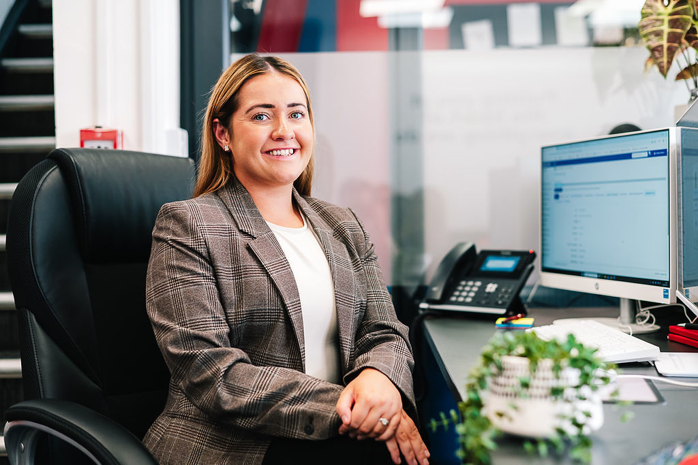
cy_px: 232
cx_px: 349
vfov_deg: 27.0
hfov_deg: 39.6
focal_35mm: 50
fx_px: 970
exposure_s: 1/200
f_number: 2
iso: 640
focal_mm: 50
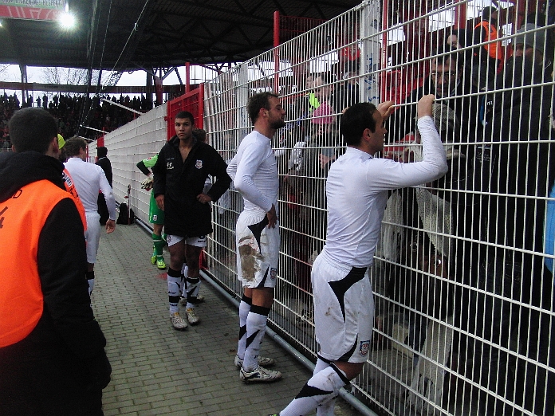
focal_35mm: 37
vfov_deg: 38.7
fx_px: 593
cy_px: 208
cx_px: 278
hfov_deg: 50.1
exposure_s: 1/200
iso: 400
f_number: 3.6
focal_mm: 6.42
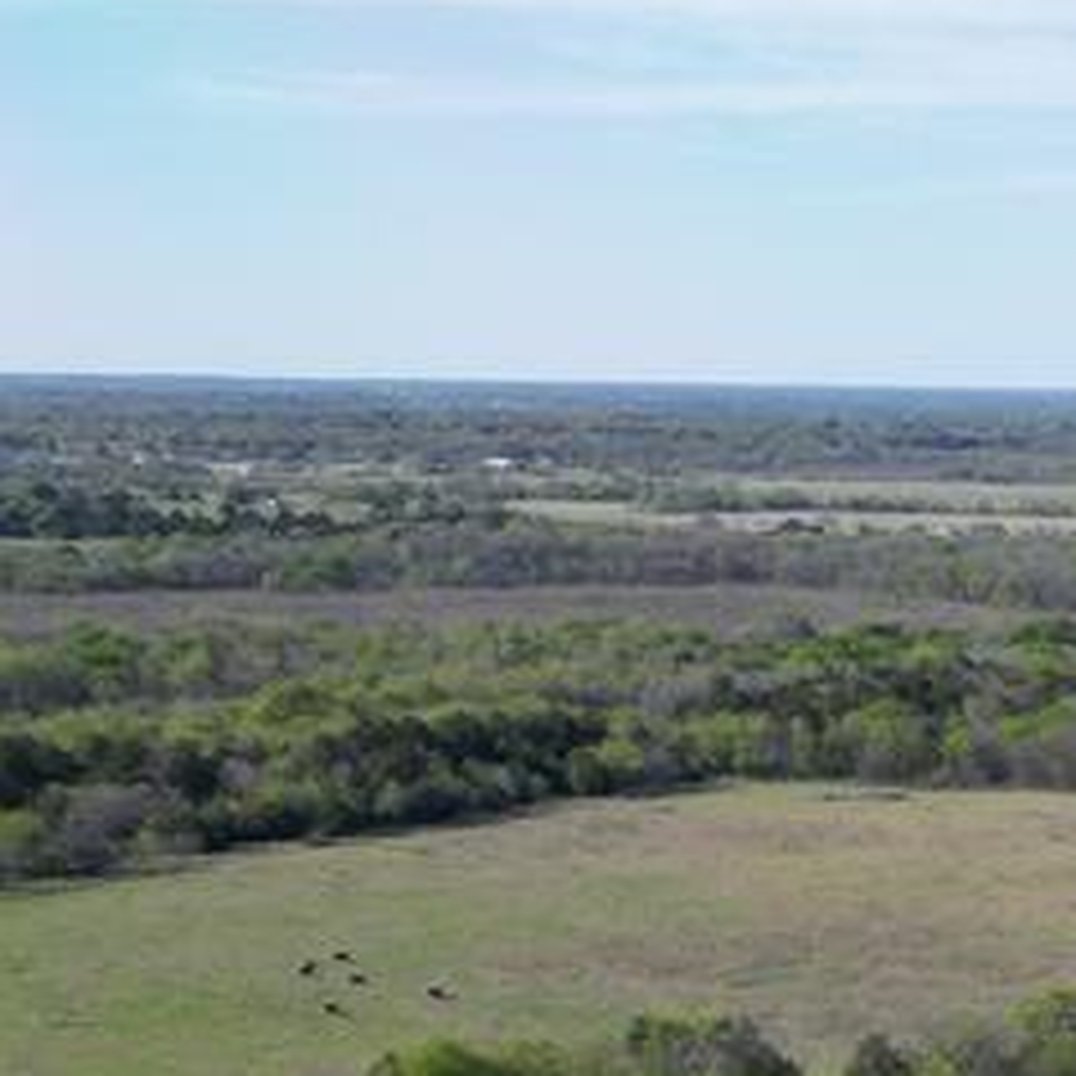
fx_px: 3200
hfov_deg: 15.0
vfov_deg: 17.2
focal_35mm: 91
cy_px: 1616
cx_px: 2229
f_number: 1.7
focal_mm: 6.72
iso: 150
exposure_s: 1/2500
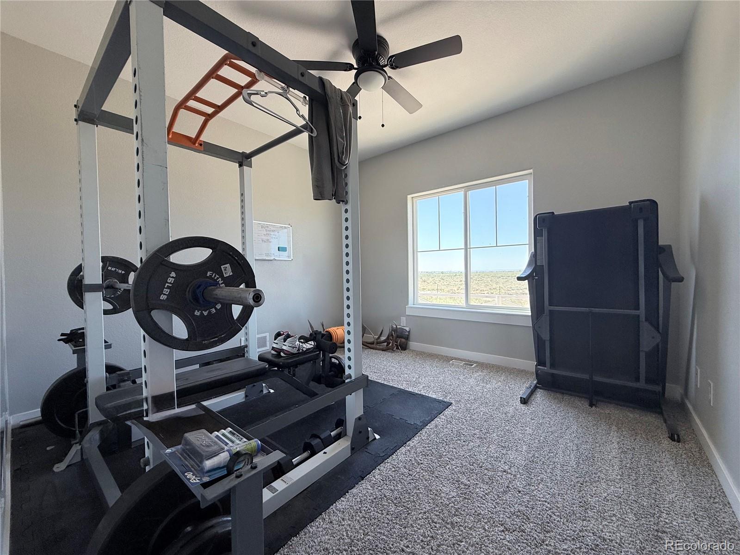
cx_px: 370
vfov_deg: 85.7
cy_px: 278
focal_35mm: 14
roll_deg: +0.9
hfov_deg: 102.1
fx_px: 299
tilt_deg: -0.6
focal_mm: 2.22
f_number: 2.2
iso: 64
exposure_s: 1/160
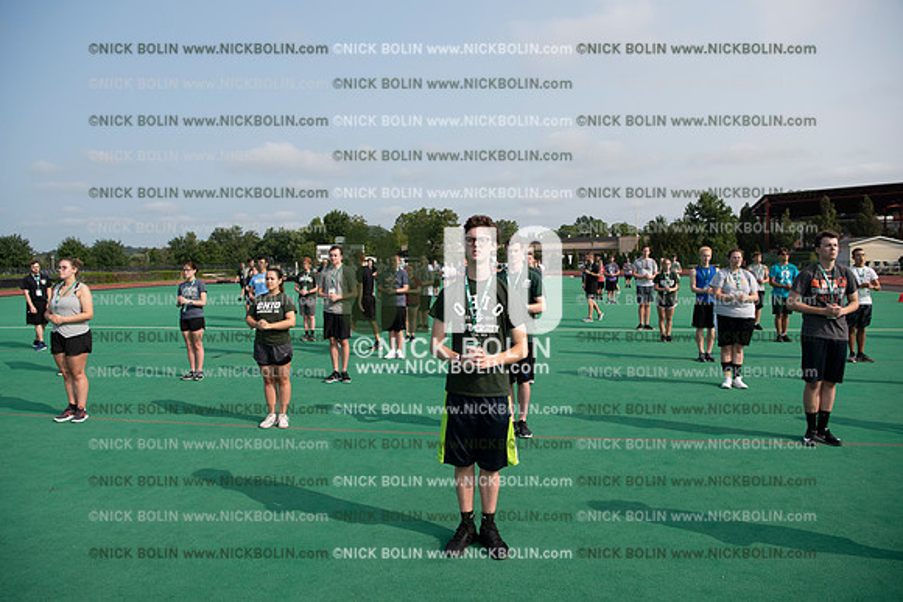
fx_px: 602
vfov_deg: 53.2
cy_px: 301
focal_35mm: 24
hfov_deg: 73.7
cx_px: 452
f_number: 5.6
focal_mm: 24
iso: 125
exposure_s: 1/640
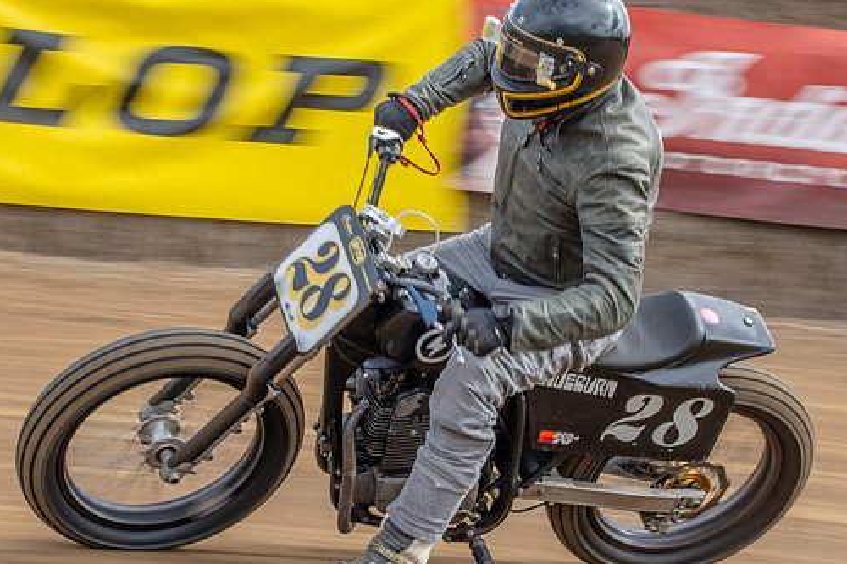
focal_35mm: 177
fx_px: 4163
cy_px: 264
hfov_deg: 11.6
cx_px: 435
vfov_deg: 7.8
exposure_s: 1/100
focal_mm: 78
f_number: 13
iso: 200
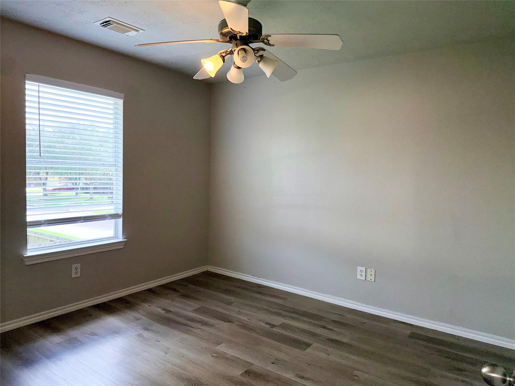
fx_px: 357
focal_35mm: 24
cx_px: 258
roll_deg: -1.7
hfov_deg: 71.6
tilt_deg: -3.4
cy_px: 193
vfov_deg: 56.8
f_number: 1.78
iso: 50
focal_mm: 6.76
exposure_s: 1/635
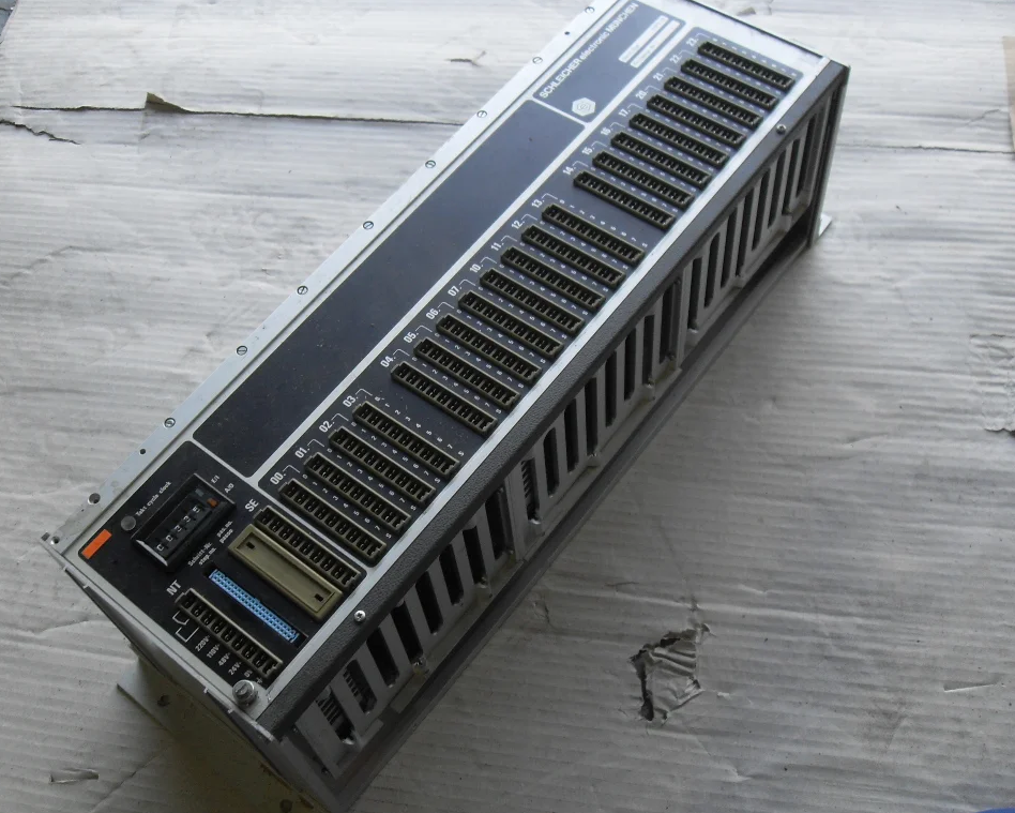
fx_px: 1172
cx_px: 502
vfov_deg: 38.2
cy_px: 409
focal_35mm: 39
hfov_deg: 46.8
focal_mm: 6.3
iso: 100
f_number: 2.8
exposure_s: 1/60
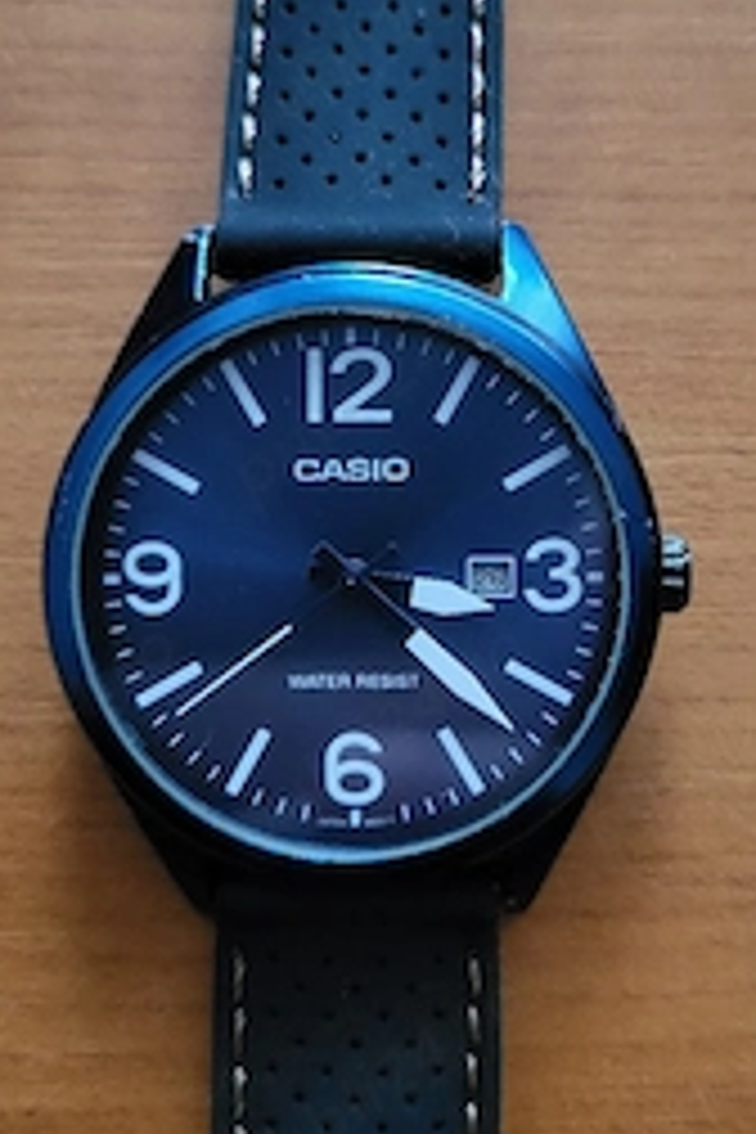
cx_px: 468
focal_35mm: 43
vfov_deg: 45.1
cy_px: 441
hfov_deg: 31.1
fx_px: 1354
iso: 1250
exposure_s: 1/25.1
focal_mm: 5.4
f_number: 1.8
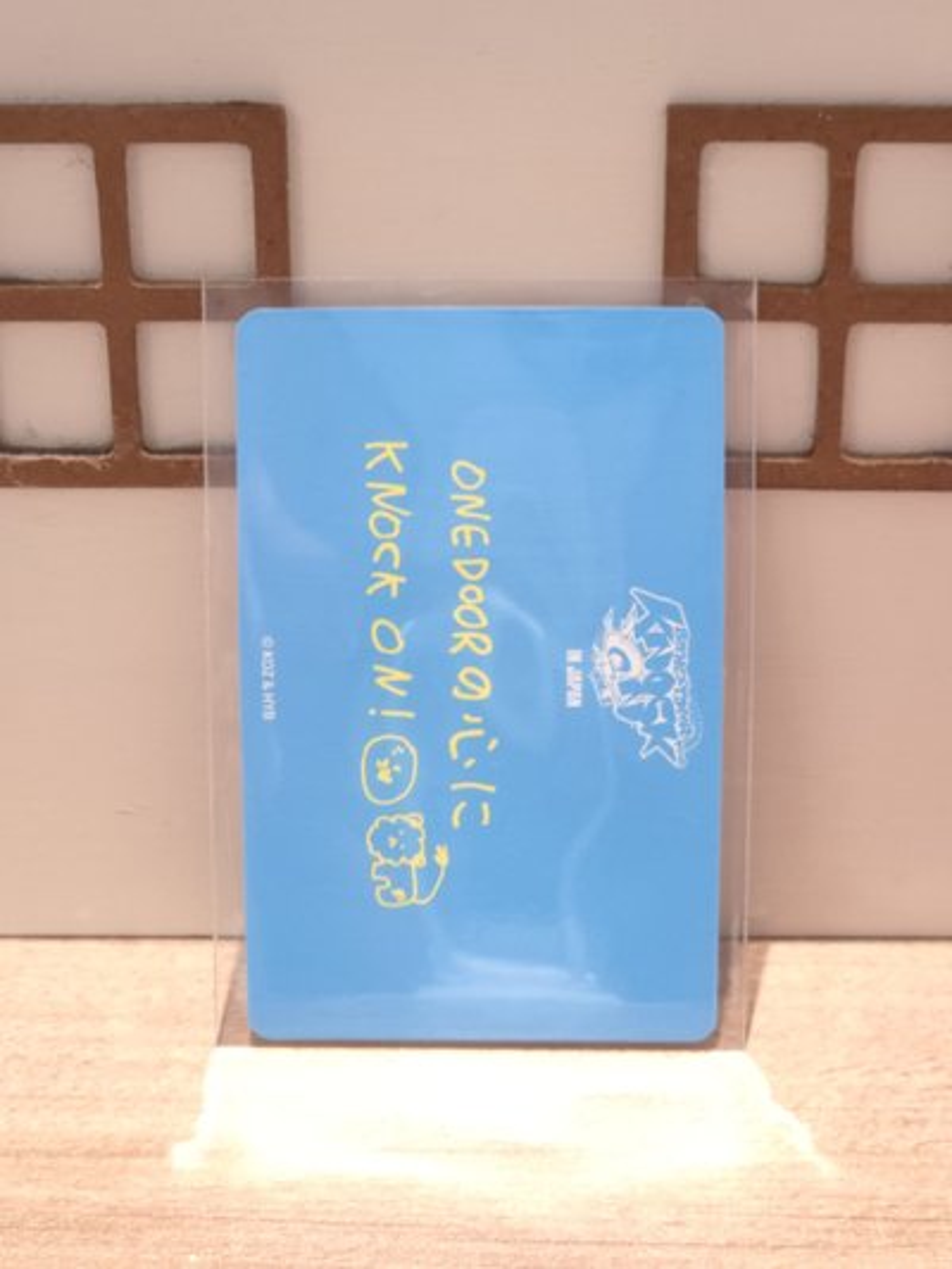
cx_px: 476
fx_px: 2529
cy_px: 634
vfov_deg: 28.2
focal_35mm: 69
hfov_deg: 21.3
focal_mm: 7
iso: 250
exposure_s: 1/30
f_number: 2.4
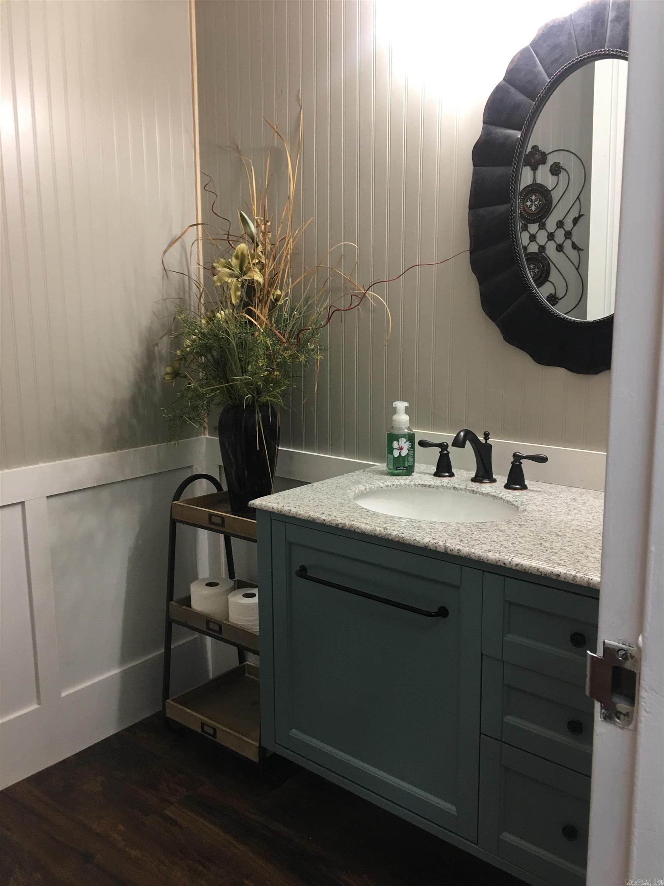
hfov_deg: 48.2
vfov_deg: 61.7
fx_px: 742
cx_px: 332
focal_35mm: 29
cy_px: 443
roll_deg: -0.2
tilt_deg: -9.0
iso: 40
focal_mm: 4.15
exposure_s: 1/15
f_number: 2.2
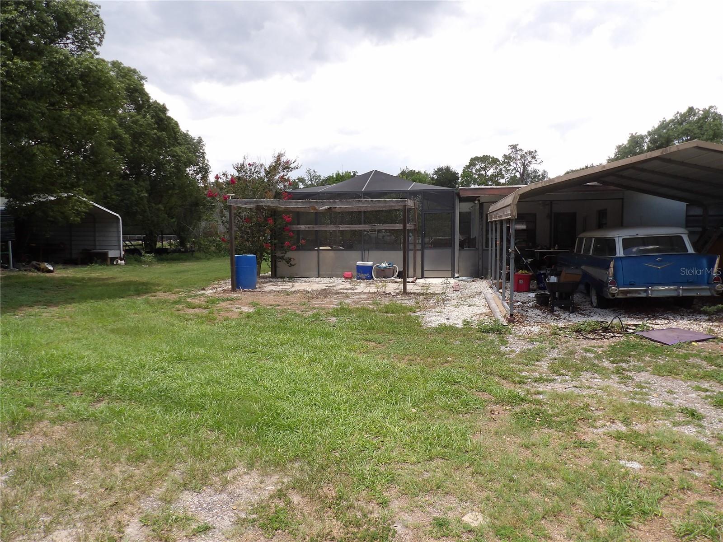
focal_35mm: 24
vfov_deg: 56.8
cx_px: 362
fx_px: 501
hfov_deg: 71.6
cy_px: 271
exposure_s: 1/655
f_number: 3.2
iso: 100
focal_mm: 4.3
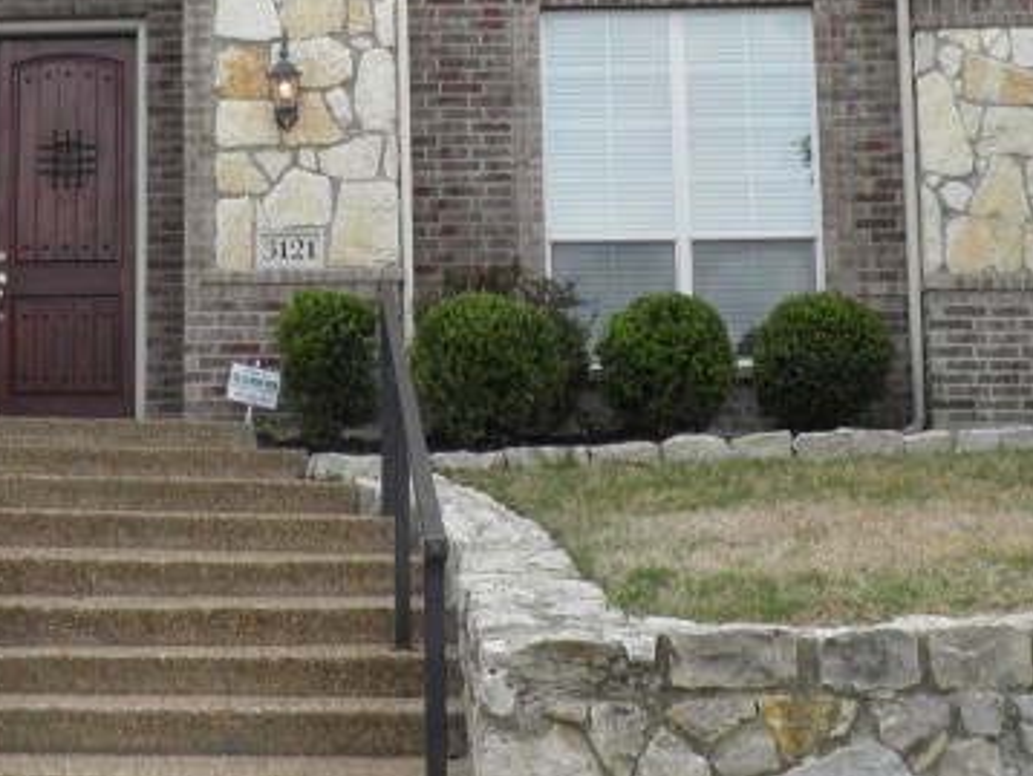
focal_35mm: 80
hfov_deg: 24.1
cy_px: 199
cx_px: 257
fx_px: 2389
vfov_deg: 18.3
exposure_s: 1/50
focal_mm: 4.9
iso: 50
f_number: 5
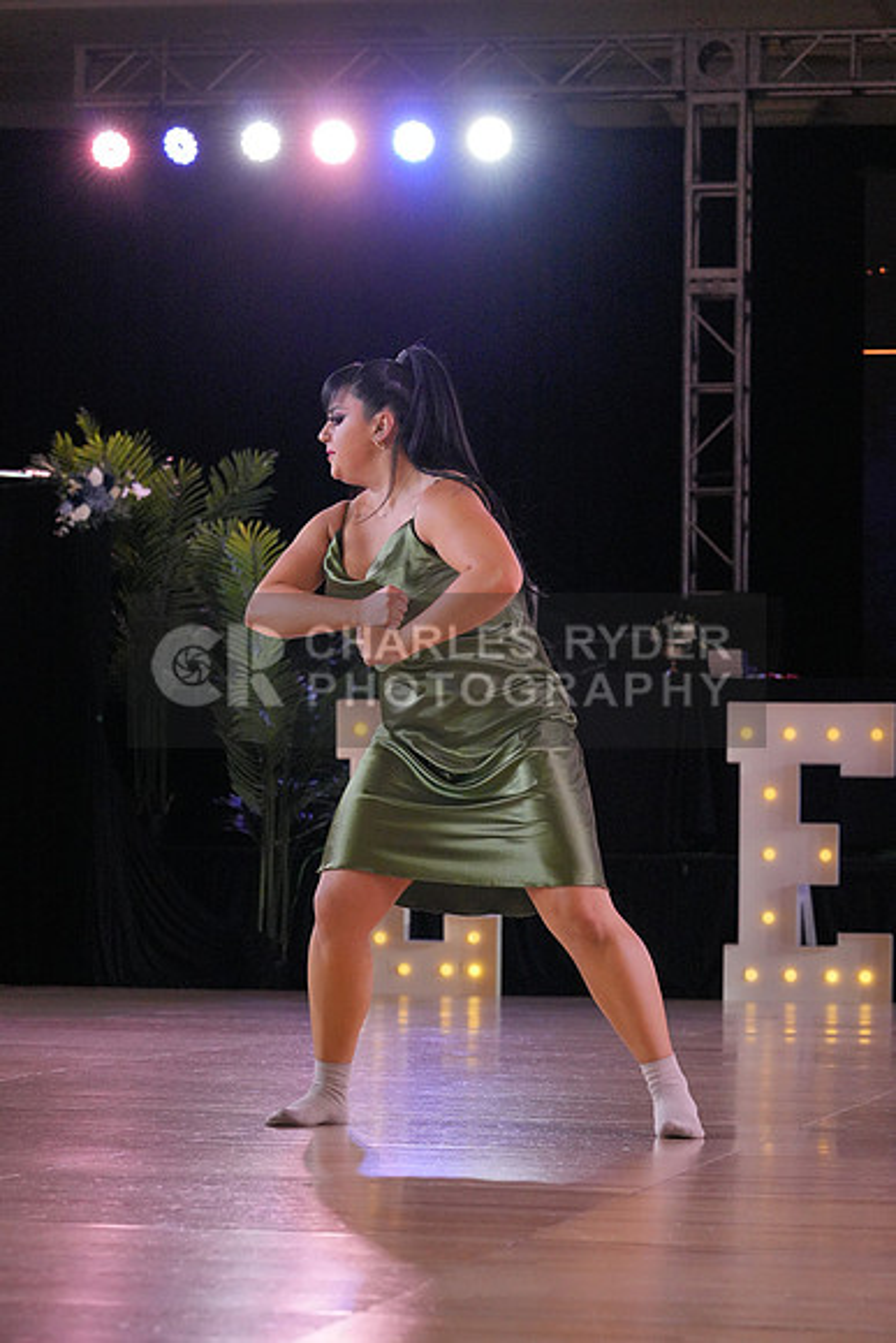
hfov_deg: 11.2
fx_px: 4552
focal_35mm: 122
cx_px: 448
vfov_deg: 16.8
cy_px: 672
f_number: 7.1
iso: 6400
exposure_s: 1/500
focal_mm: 122
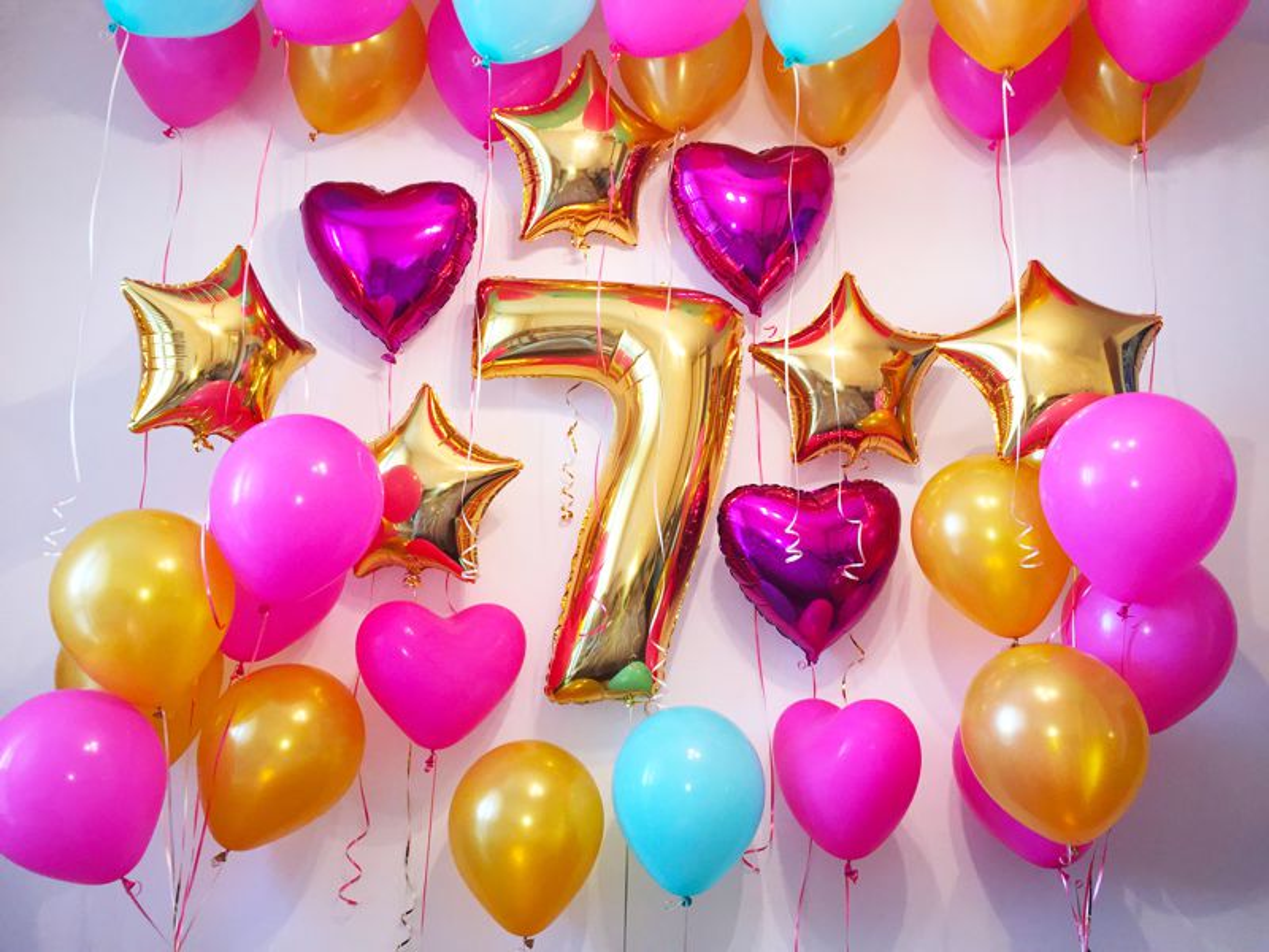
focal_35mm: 29
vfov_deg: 48.2
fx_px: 1063
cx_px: 634
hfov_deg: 61.7
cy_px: 476
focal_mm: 4.2
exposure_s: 1/33
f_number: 2.2
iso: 80
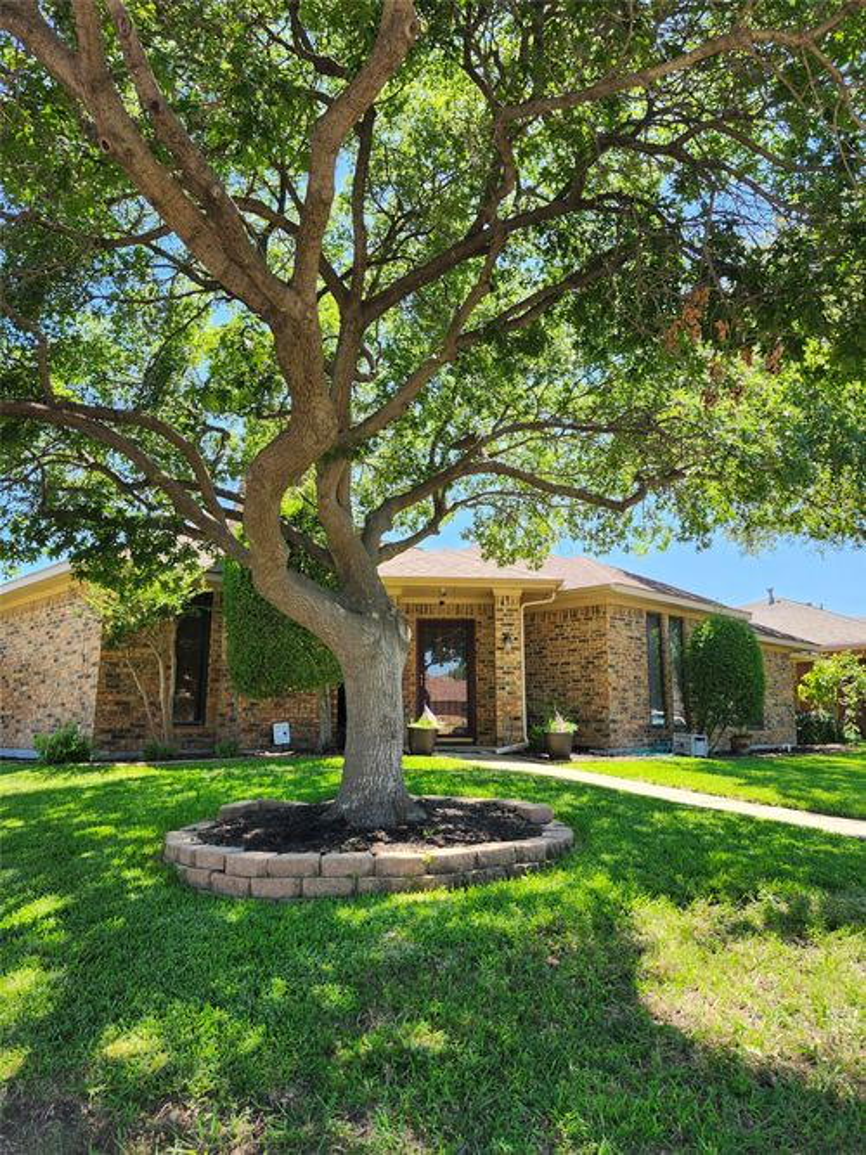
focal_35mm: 23
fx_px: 767
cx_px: 433
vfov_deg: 73.9
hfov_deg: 58.9
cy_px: 578
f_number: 1.8
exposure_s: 1/375
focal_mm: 5.54
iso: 25
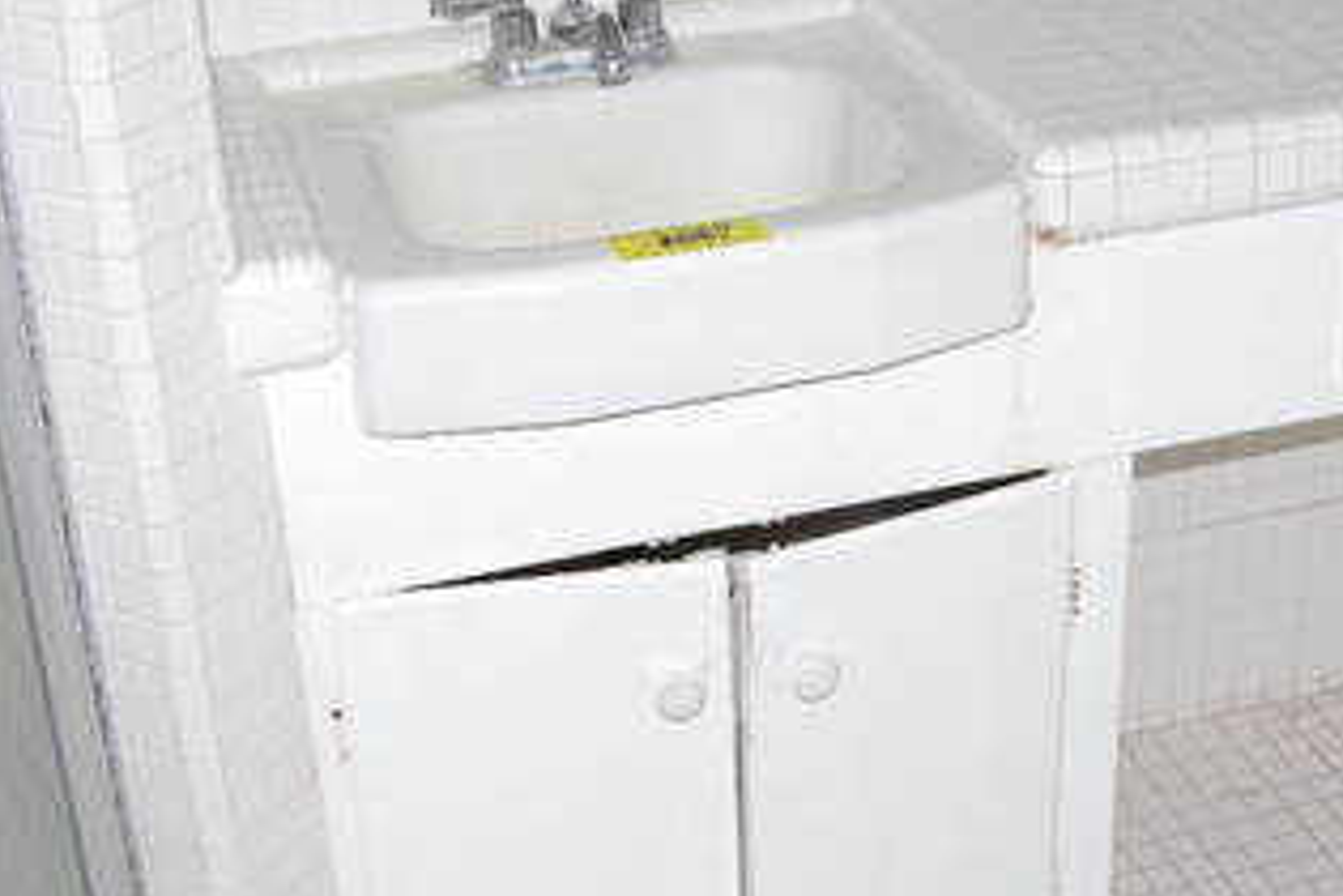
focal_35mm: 63
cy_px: 382
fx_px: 2350
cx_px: 802
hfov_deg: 31.8
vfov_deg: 21.6
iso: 100
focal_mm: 21
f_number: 4
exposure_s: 1/50
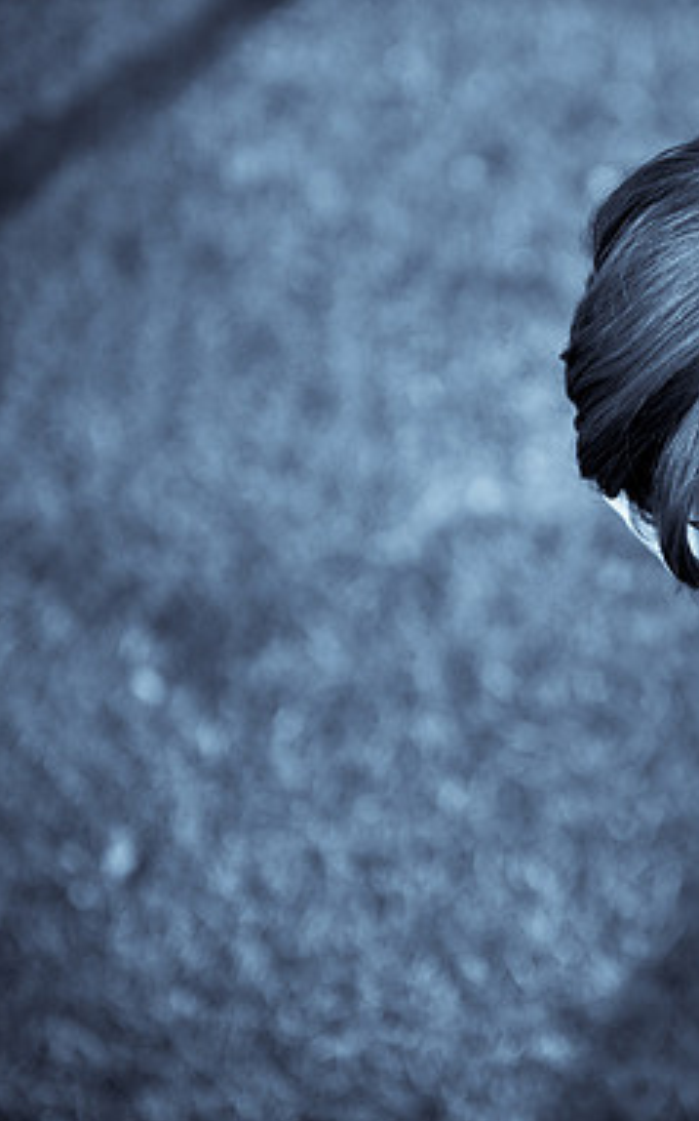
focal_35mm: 108
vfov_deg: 19.3
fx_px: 3296
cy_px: 562
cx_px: 646
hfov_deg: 12.0
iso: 200
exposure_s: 1/640
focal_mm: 70
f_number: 2.8
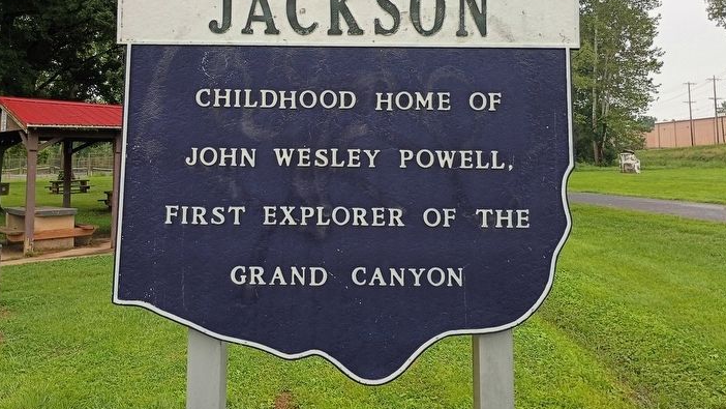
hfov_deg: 55.3
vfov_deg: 32.3
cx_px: 341
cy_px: 112
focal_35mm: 36
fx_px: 693
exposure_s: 1/386
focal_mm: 4.27
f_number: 1.8
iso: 100
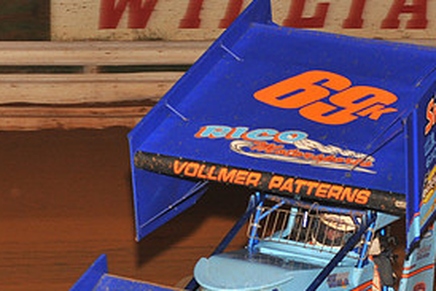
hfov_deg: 11.3
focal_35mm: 182
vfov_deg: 7.5
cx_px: 248
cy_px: 231
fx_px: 2205
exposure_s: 1/320
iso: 1000
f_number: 6.3
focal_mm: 86
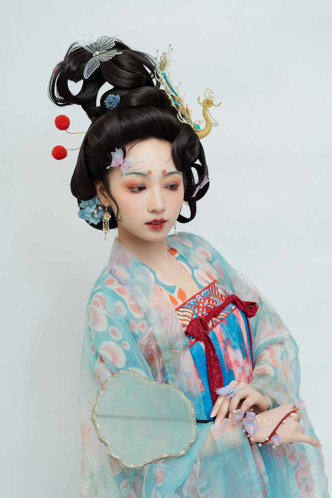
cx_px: 166
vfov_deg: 39.6
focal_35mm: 50
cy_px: 249
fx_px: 691
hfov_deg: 27.0
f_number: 2.8
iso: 100
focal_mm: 50
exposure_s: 1/125
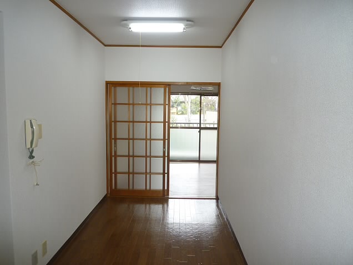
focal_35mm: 25
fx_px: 255
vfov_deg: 54.9
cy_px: 132
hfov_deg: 69.4
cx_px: 176
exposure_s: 1/30
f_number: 2.8
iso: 100
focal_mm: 4.4
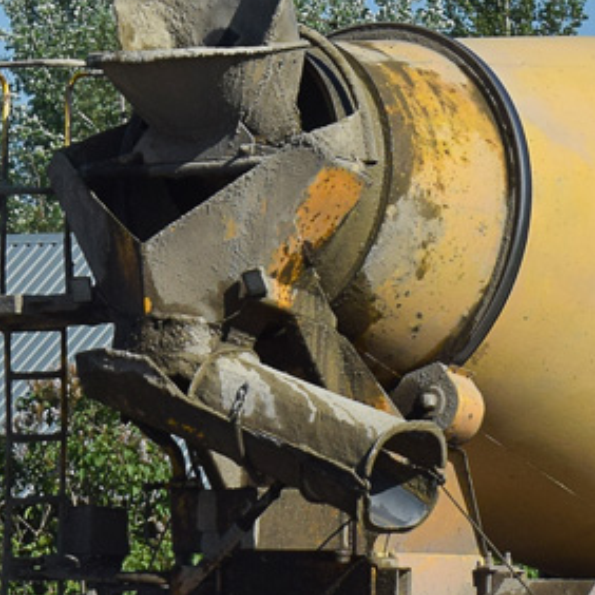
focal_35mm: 299
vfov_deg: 5.9
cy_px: 253
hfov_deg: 5.8
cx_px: 766
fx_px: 5811
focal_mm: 55
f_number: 7.1
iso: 200
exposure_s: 1/1250
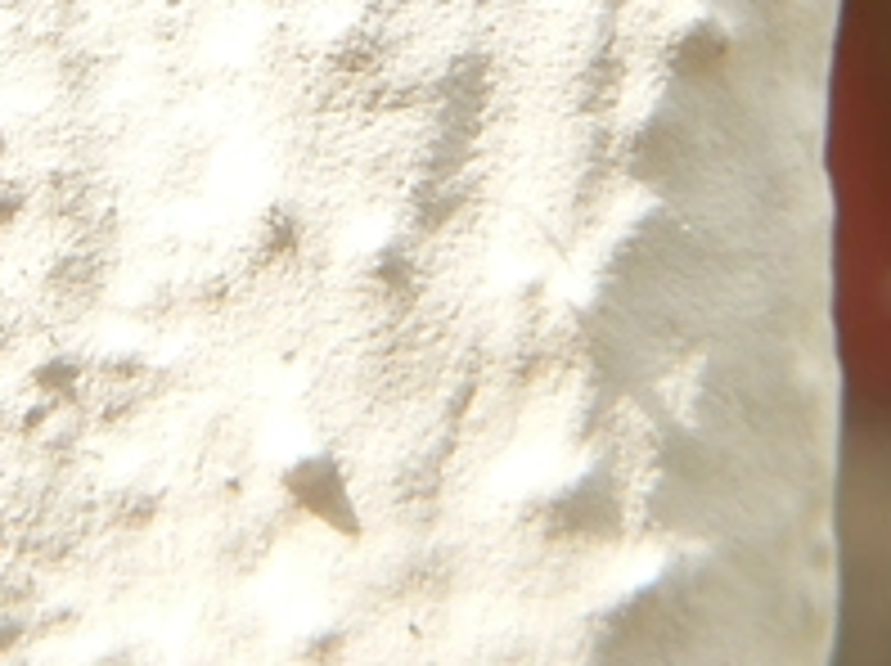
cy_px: -369
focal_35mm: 233
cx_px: 94
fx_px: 5990
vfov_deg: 6.3
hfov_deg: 8.5
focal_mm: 12
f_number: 5.6
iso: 100
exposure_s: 1/200
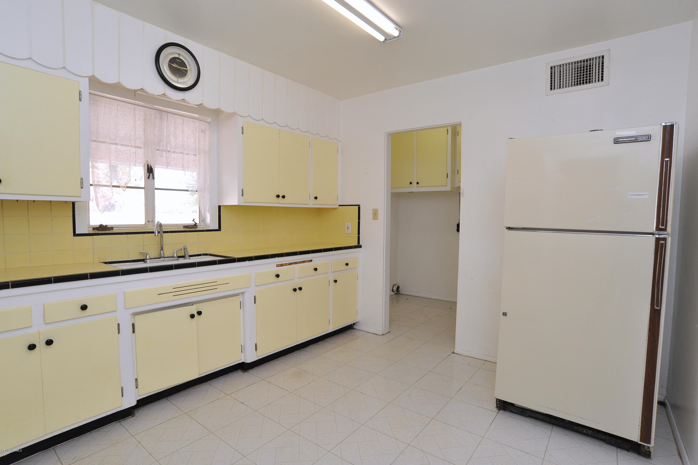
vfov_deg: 67.3
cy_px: 232
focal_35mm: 18
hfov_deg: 90.0
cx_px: 349
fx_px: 349
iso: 1000
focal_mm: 18
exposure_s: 1/30
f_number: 13
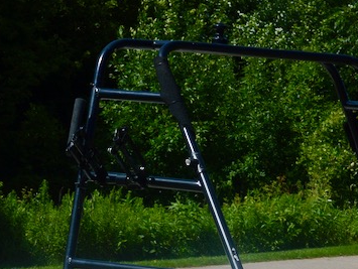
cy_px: 407
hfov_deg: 10.8
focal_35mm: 182
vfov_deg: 8.0
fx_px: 1881
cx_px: 287
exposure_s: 1/400
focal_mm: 35
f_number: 10
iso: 100
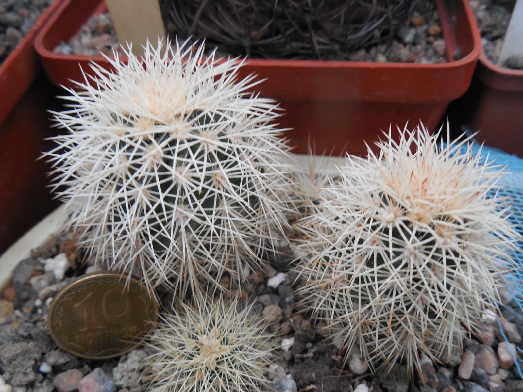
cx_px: 262
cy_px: 196
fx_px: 468
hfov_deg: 58.4
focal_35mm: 31
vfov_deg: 45.4
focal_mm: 5.6
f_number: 3.6
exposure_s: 1/25
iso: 400
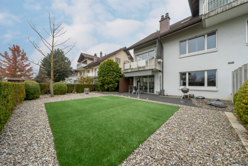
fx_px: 83
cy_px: 83
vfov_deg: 90.0
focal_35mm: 12
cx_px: 124
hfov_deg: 112.6
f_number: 20
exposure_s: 1/160
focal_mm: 12
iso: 400
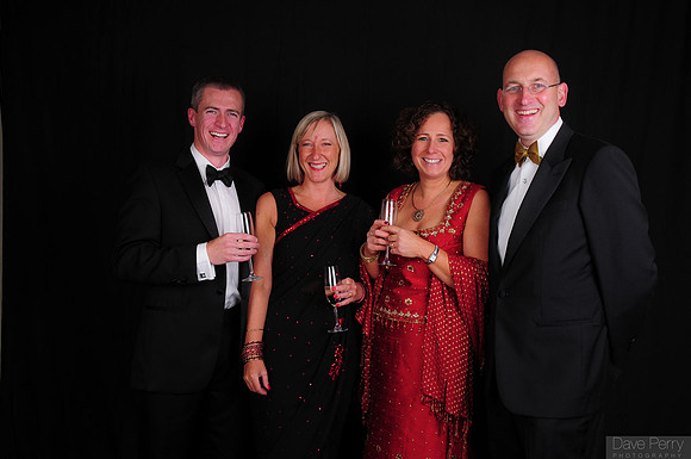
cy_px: 230
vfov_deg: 39.9
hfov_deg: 57.3
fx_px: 633
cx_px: 346
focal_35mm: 33
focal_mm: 22
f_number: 8
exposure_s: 1/125
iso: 200
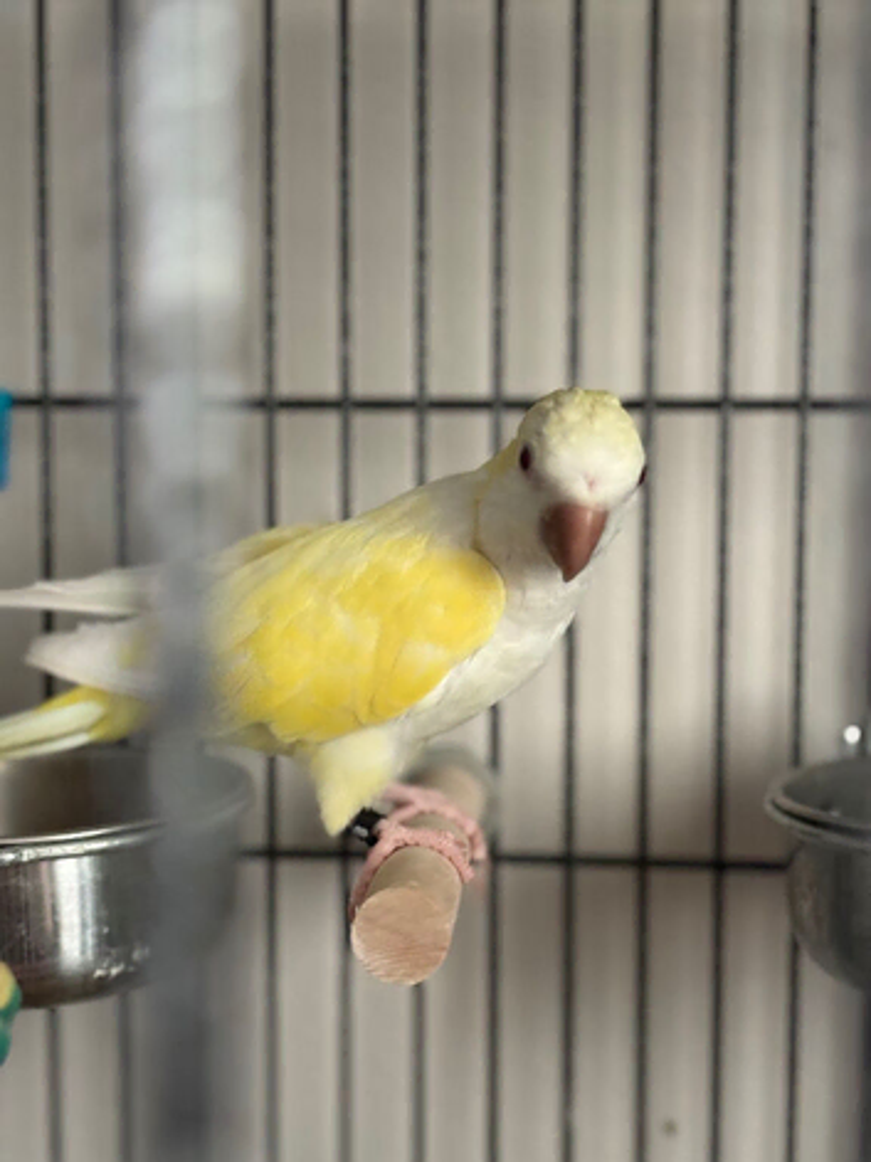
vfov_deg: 36.8
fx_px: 1745
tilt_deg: -4.3
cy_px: 581
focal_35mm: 52
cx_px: 436
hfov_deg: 28.0
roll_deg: -1.7
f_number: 1.6
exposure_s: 1/28
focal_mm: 5.96
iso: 400
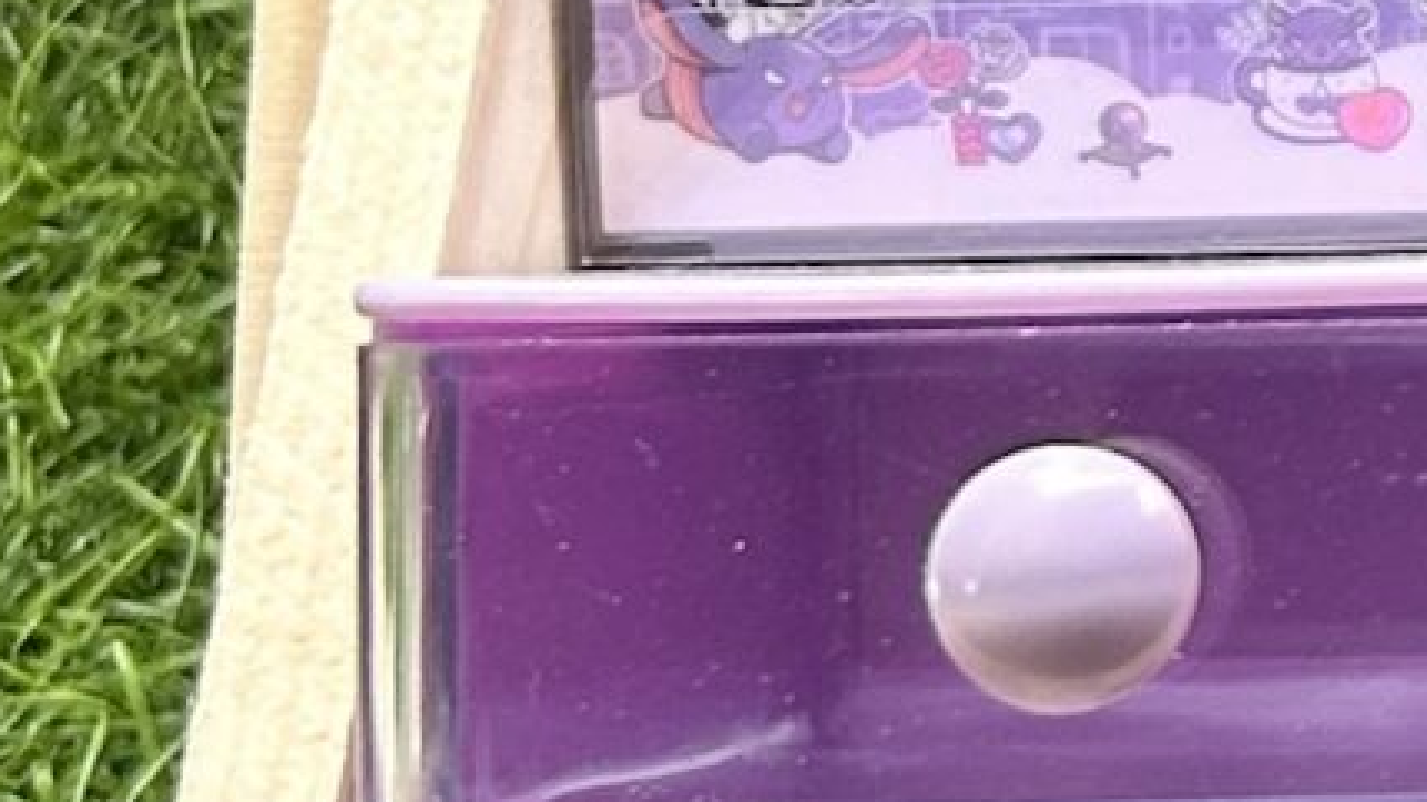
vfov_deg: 6.8
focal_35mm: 176
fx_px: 6657
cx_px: 2977
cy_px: -408
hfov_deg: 11.0
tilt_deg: -56.2
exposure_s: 1/121
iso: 80
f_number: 1.5
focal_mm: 5.7
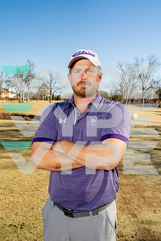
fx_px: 235
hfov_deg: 37.9
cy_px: 120
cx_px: 80
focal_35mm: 35
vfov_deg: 54.4
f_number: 7.1
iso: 64
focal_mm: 35
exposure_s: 1/250
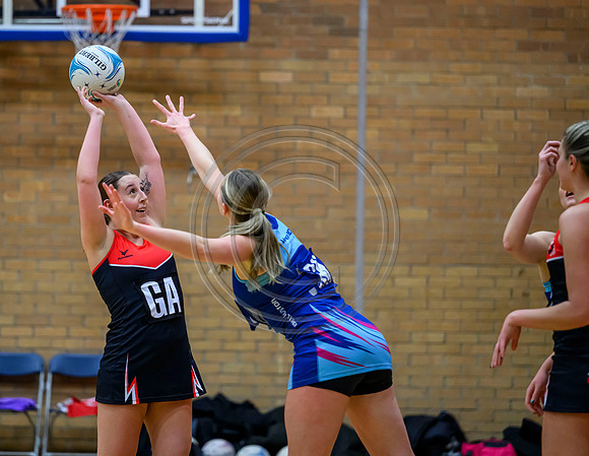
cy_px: 203
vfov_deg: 8.2
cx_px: 210
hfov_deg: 10.6
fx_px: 3161
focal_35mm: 184
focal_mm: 150
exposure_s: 1/1000
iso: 5000
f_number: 2.8
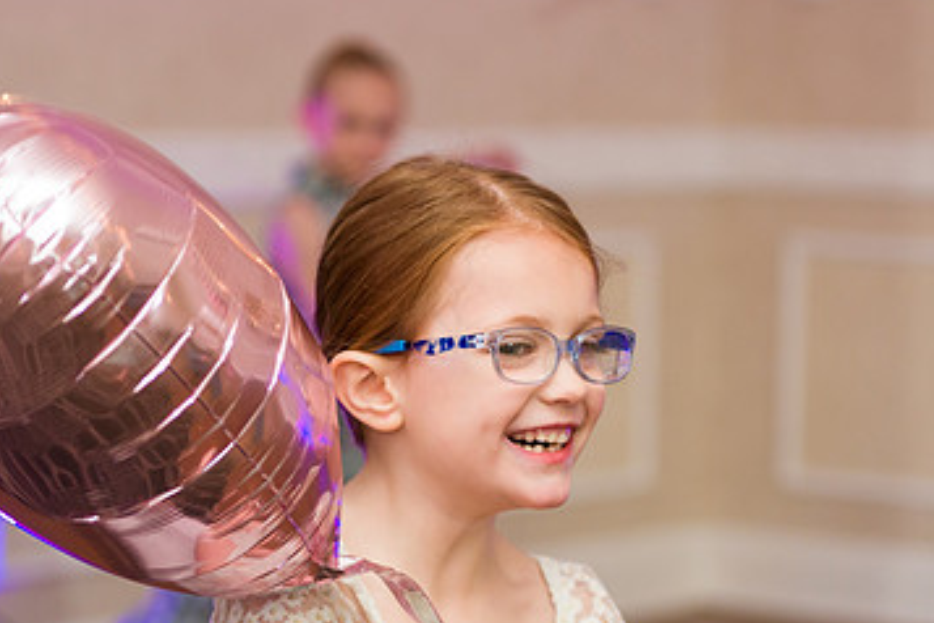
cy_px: 425
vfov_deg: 10.5
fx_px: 3373
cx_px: 500
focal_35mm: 130
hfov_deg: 15.8
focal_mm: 70
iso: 1600
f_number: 3.2
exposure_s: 1/200
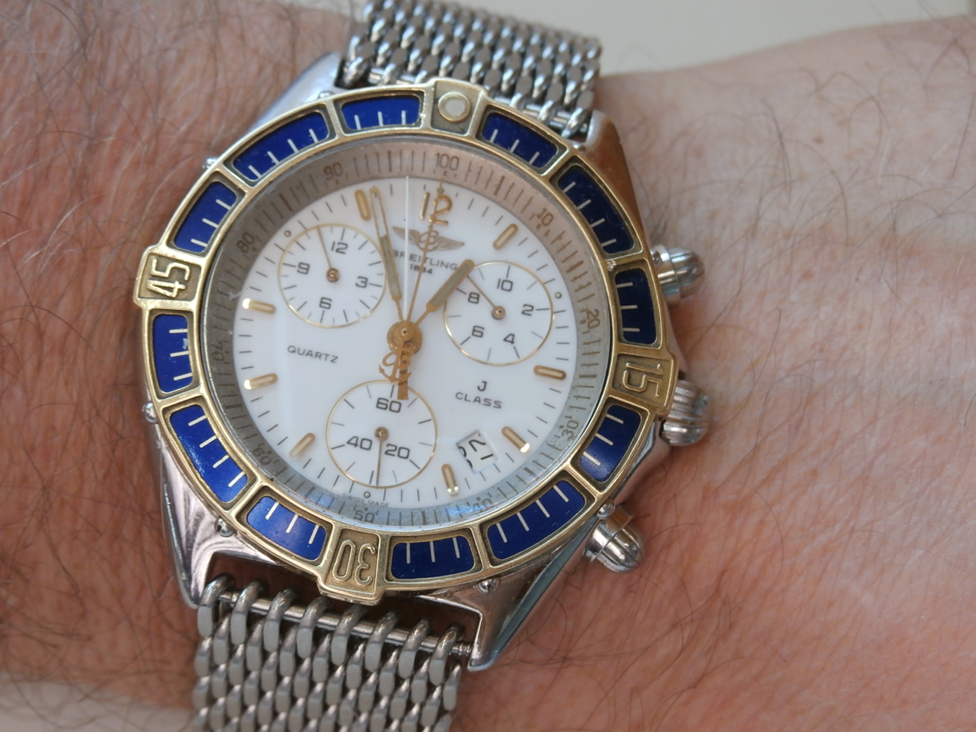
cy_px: 366
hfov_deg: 29.0
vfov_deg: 21.9
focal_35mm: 67
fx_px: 1889
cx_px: 488
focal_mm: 11.86
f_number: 4.3
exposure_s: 1/60
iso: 200
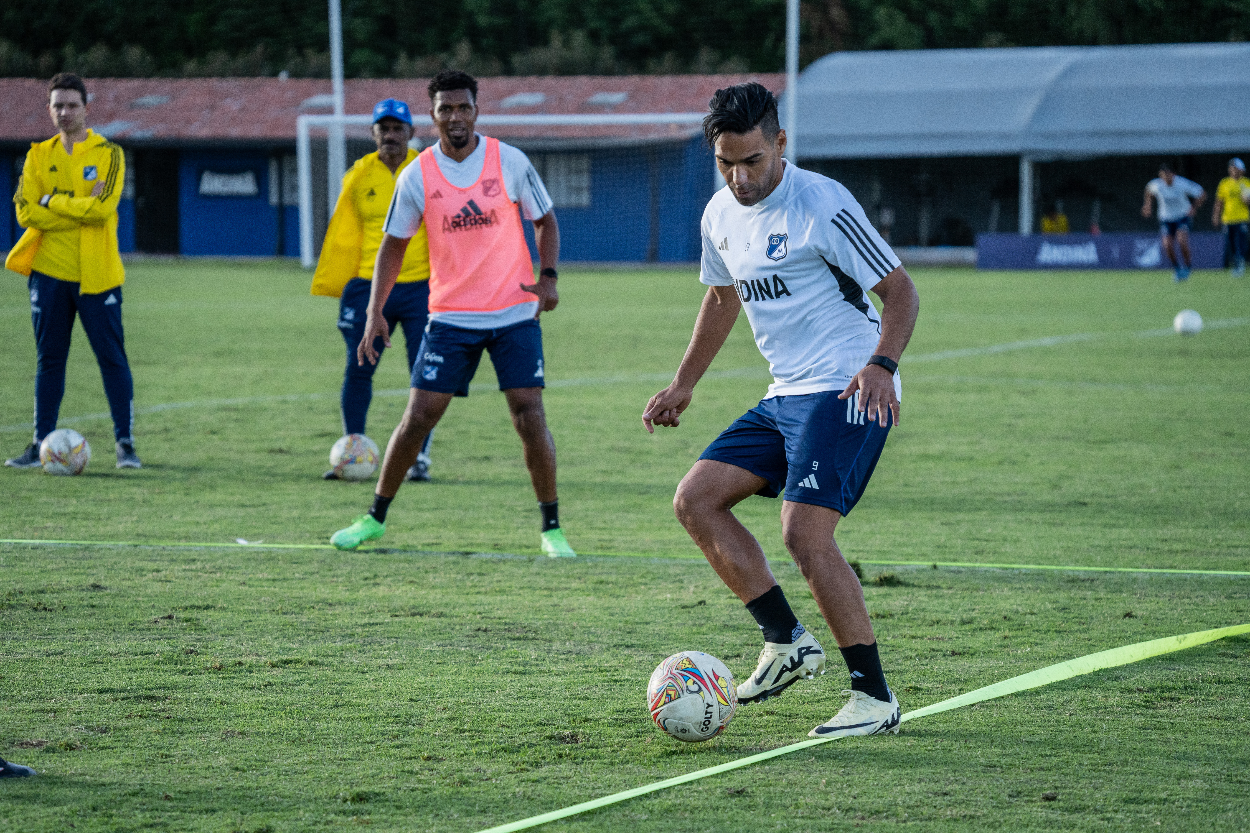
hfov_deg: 12.5
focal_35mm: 165
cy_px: 416
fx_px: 5729
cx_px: 625
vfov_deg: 8.3
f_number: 5.6
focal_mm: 165
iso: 1600
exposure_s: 1/2500
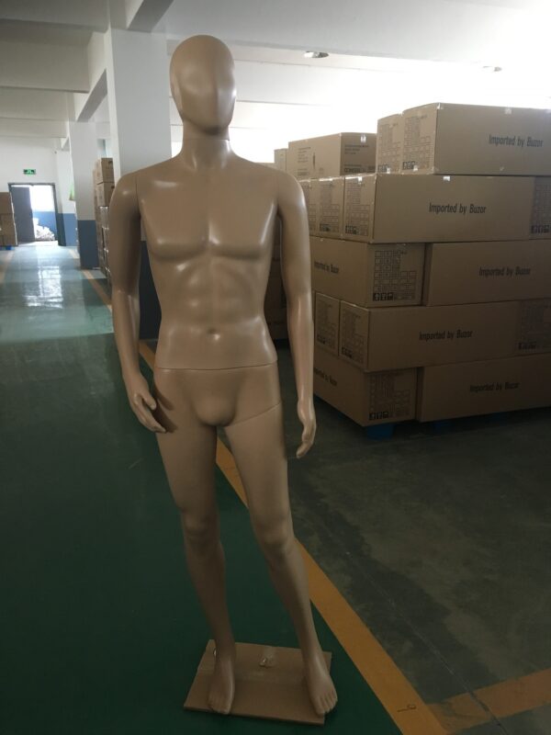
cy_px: 368
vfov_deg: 61.7
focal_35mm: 29
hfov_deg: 48.2
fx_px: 615
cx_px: 276
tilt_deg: -12.9
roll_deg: +0.2
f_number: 2.2
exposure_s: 1/20
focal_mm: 4.15
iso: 200
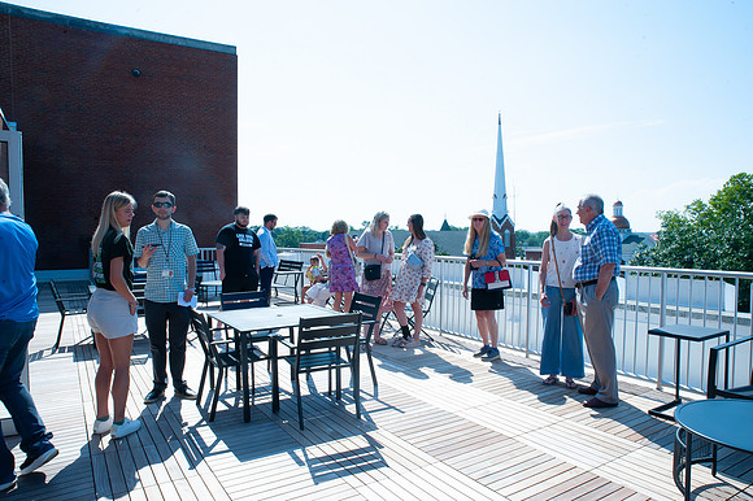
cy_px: 250
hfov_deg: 73.8
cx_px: 376
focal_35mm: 24
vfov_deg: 53.1
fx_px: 502
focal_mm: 24
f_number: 22
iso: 400
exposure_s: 1/200
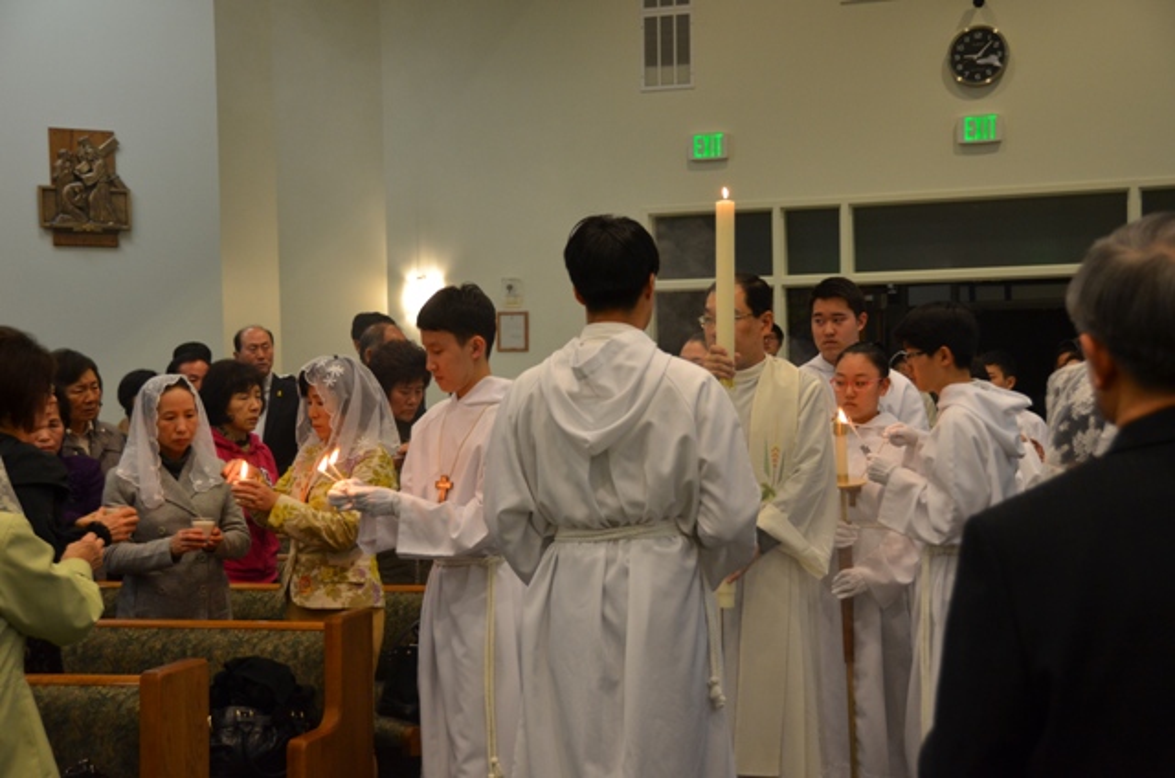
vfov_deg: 25.0
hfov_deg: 36.9
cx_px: 588
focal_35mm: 54
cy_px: 389
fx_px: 1759
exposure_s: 1/50
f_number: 4.2
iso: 800
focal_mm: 36
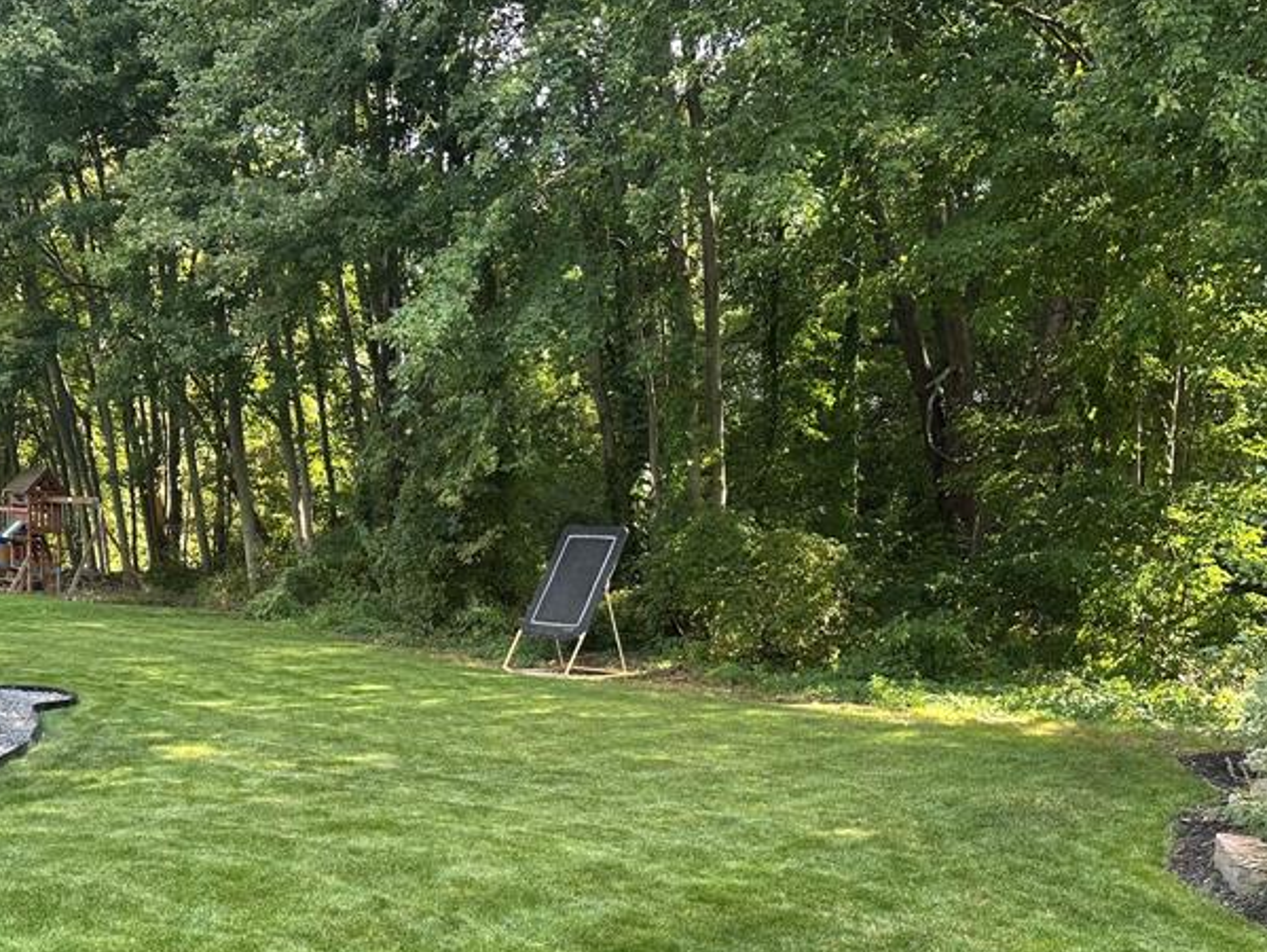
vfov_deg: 34.3
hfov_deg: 45.7
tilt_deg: -8.5
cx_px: 569
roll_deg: -1.2
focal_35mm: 41
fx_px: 1502
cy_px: 736
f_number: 1.78
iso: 64
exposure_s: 1/236
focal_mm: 6.86
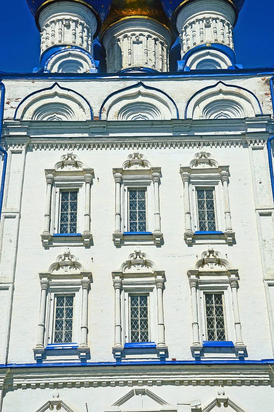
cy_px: 206
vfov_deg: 38.2
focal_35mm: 52
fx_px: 595
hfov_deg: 25.9
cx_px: 137
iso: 100
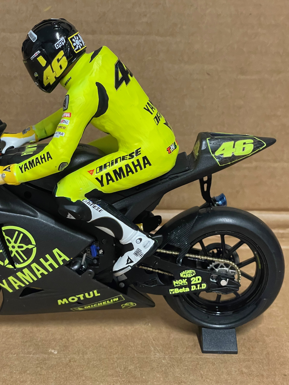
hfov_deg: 21.0
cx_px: 104
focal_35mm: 70
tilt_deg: -22.2
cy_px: 193
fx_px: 779
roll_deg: -0.3
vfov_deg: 27.8
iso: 500
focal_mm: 6
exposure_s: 1/50
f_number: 2
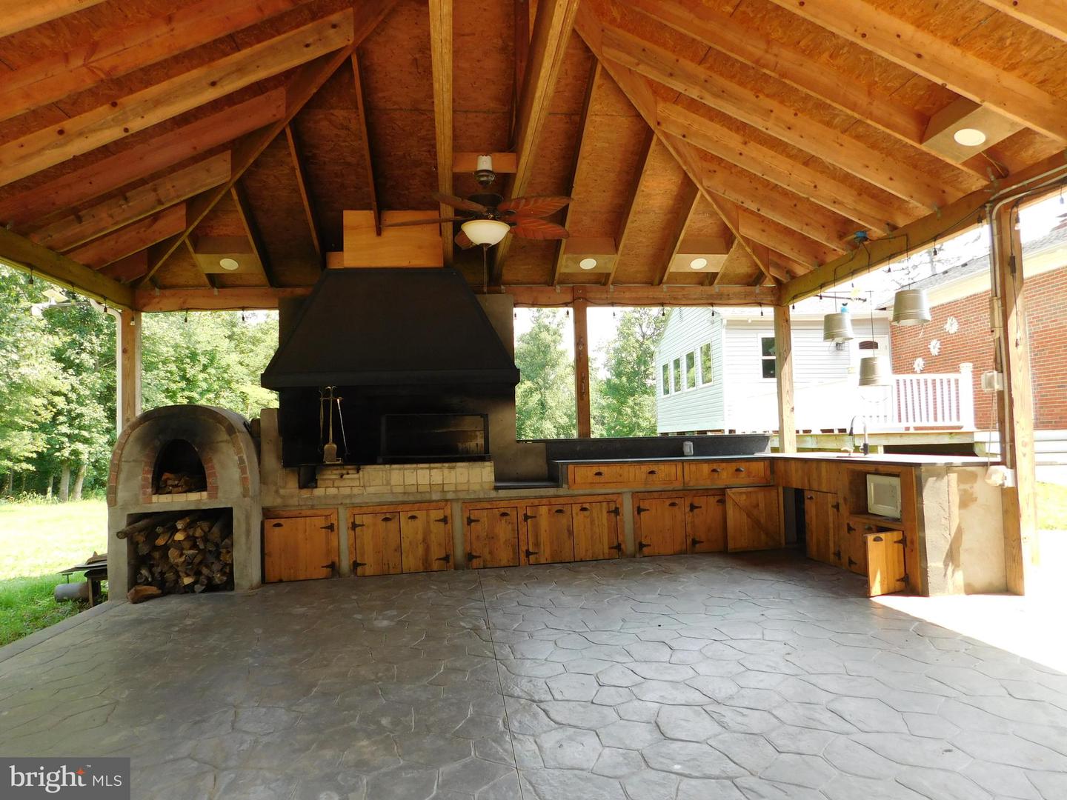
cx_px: 534
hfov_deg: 73.9
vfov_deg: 58.9
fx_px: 709
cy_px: 400
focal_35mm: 23
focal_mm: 4
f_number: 3
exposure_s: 1/200
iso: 125
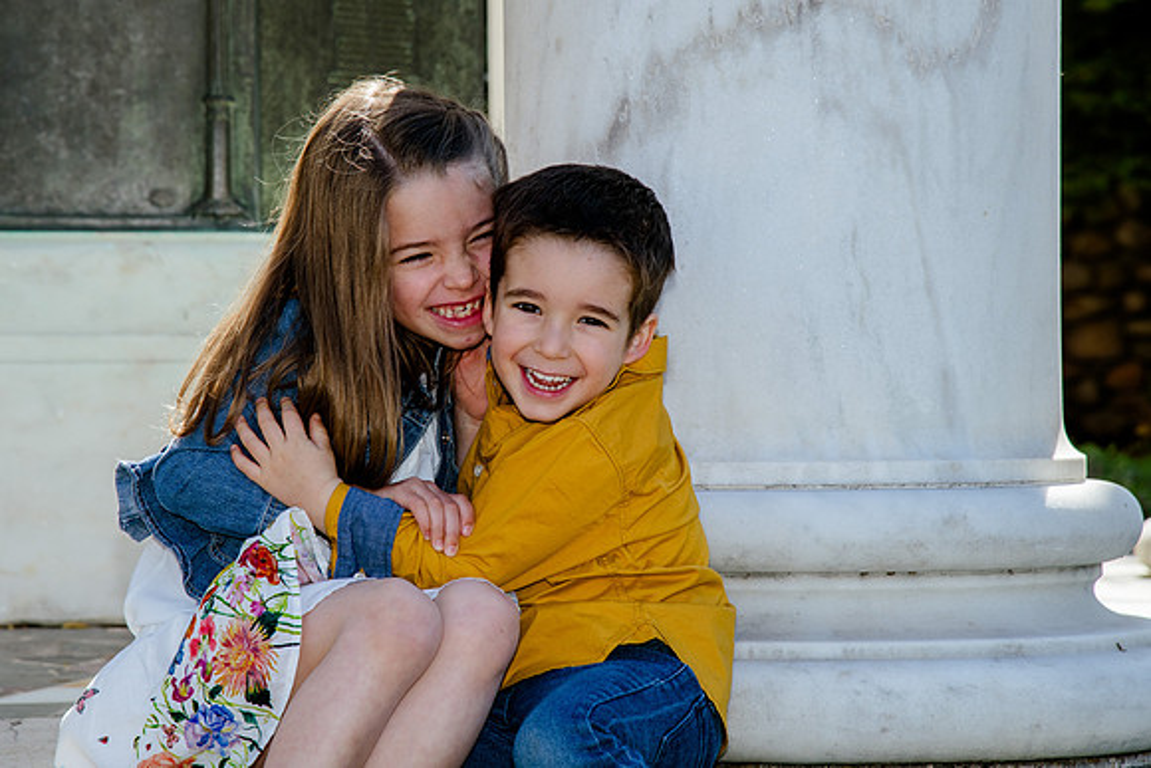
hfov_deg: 14.9
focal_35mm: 137
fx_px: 4392
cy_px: 331
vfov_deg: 10.0
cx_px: 526
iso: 200
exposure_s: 1/250
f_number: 8
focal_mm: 120
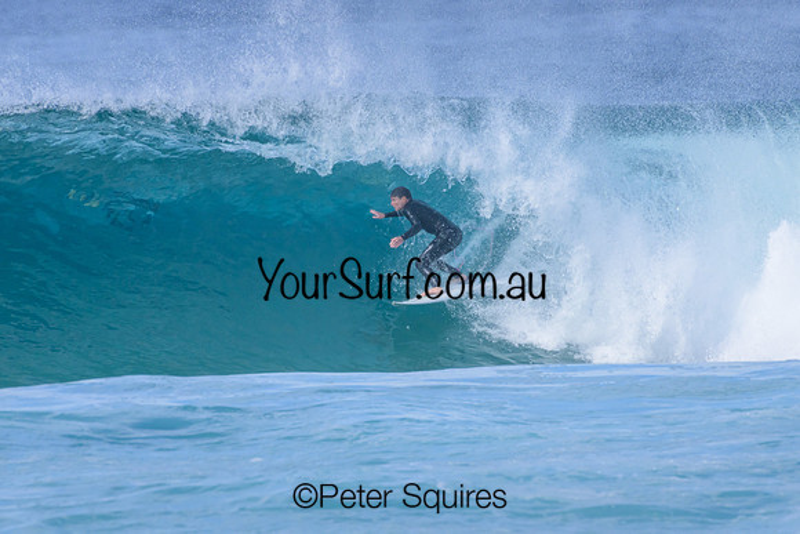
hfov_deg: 2.1
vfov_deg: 1.4
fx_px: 22226
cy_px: 267
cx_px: 400
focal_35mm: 1000
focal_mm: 1000
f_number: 11
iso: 1600
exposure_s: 1/2000
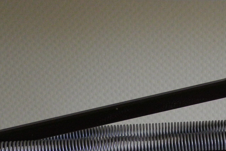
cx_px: 208
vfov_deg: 13.4
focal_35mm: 92
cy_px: 267
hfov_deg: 21.6
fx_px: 578
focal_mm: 4.9
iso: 160
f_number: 2.6
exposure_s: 1/60
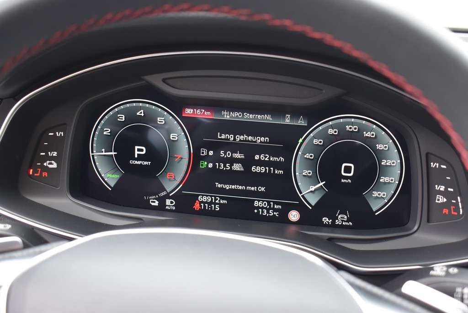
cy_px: 156
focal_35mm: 42
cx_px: 234
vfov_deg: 31.9
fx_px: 546
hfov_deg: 46.4
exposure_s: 1/80
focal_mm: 28
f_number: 4.5
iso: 400
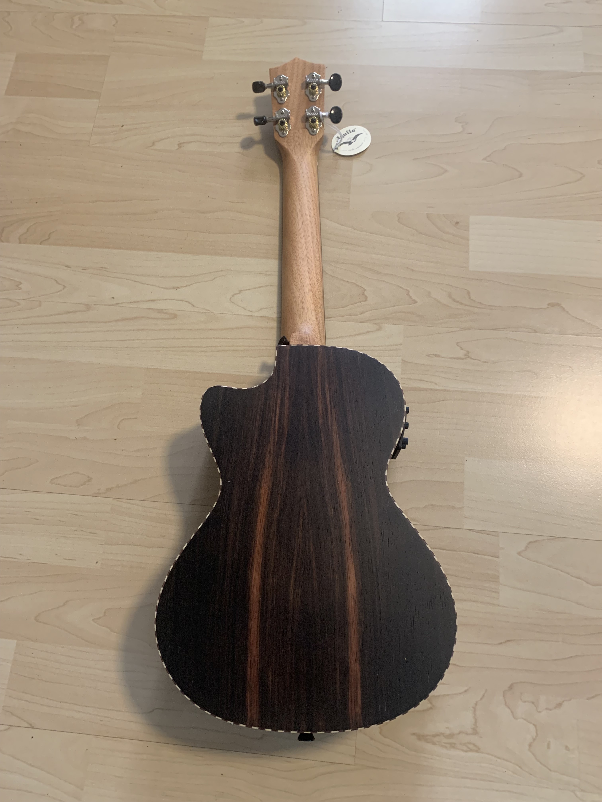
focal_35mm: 26
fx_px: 603
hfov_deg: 53.1
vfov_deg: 67.3
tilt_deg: -71.4
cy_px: 401
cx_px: 301
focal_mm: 4.25
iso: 200
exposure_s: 1/50
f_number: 1.8
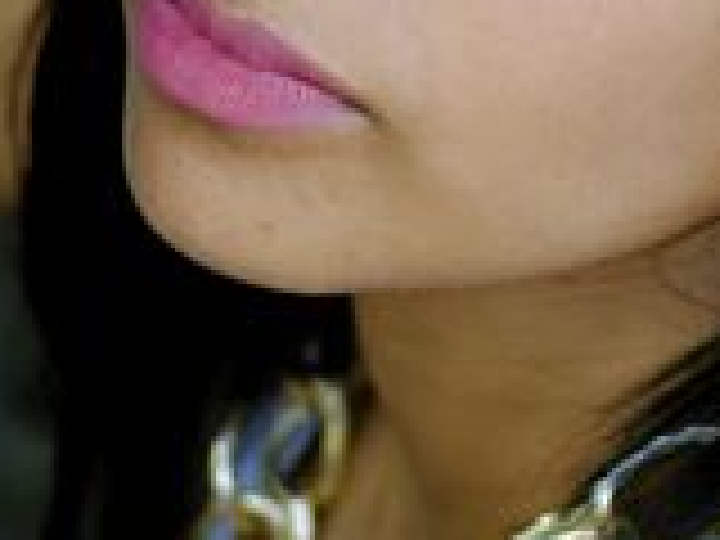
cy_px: 72
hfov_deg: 6.1
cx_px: 610
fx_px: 6748
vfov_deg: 4.6
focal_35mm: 324
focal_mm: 75
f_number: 4.2
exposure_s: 1/125
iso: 640
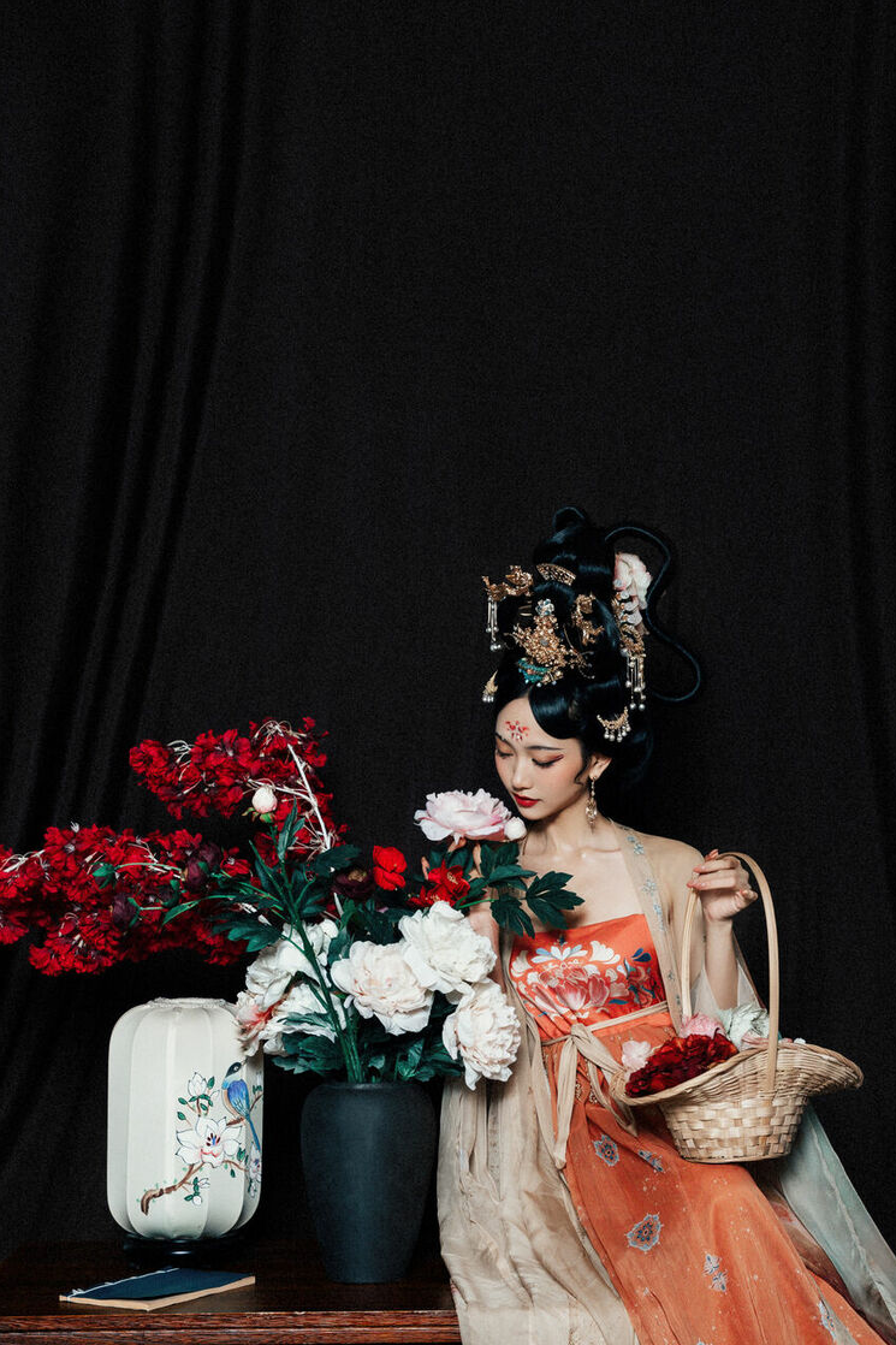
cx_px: 582
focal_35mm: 62
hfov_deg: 21.8
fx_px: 2315
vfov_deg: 32.4
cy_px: 753
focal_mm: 43
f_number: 6.3
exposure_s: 1/160
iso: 100
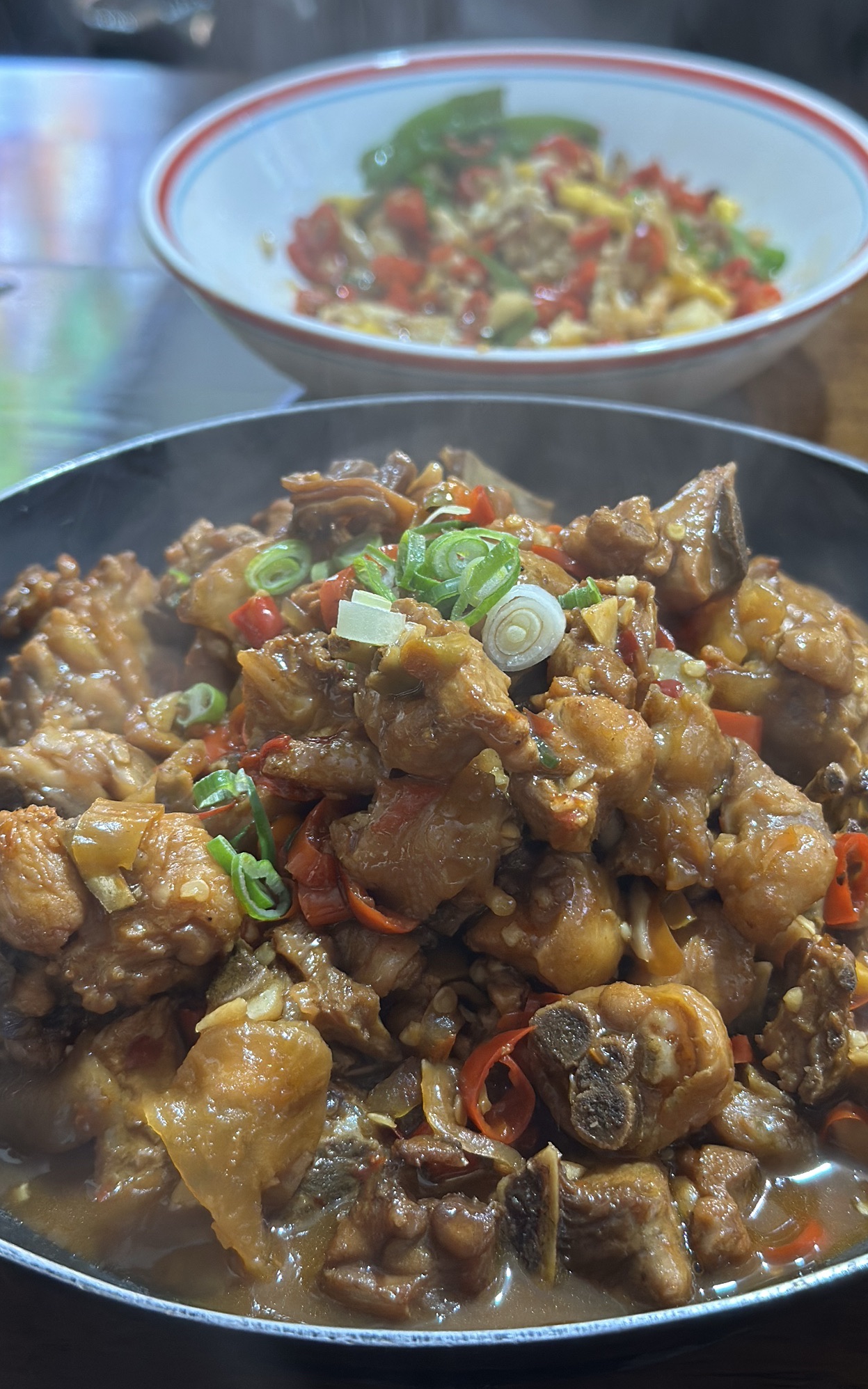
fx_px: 1930
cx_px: 432
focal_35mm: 51
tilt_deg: -35.5
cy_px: 695
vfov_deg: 39.6
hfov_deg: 25.3
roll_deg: +0.2
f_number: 1.78
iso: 400
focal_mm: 6.86
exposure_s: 1/33
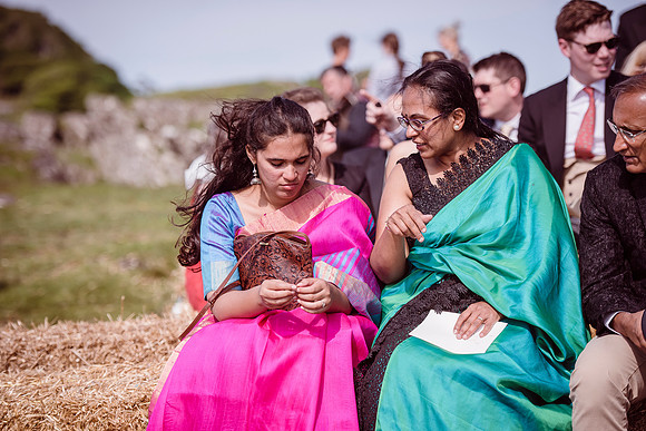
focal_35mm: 110
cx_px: 323
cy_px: 216
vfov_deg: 12.5
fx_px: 1974
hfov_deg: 18.6
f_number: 2.8
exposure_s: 1/5000
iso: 320
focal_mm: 110
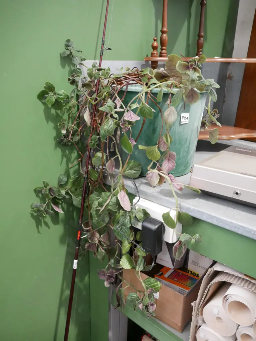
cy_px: 170
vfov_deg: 59.9
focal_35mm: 30
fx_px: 296
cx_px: 128
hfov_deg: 46.8
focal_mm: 15
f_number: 4.5
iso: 3200
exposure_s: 1/125
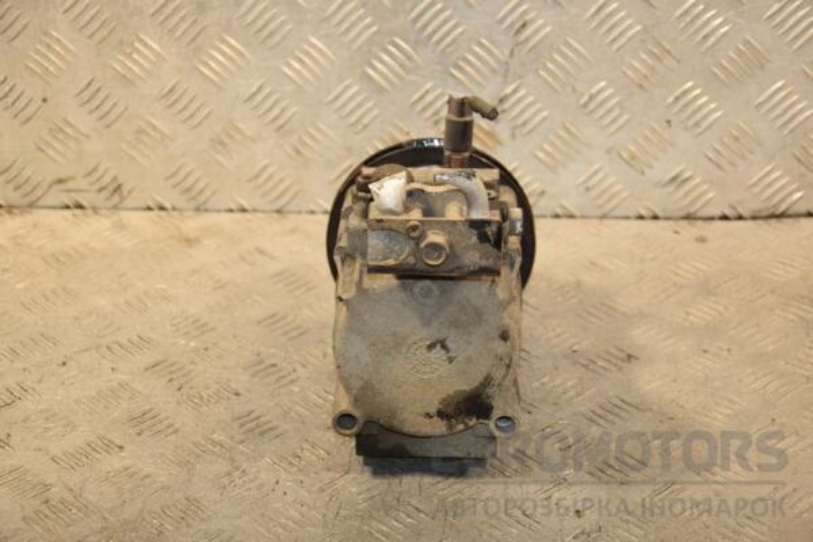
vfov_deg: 17.5
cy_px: 271
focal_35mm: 78
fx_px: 1761
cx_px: 406
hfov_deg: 26.0
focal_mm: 52
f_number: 5
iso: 800
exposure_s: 1/200
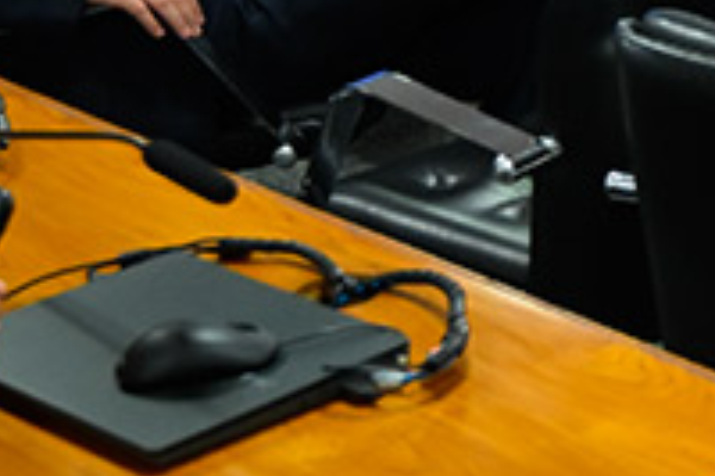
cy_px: -215
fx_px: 2560
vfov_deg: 10.3
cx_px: 1376
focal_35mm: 129
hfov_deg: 13.8
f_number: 2.8
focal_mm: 20.5
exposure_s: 1/160
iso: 1600
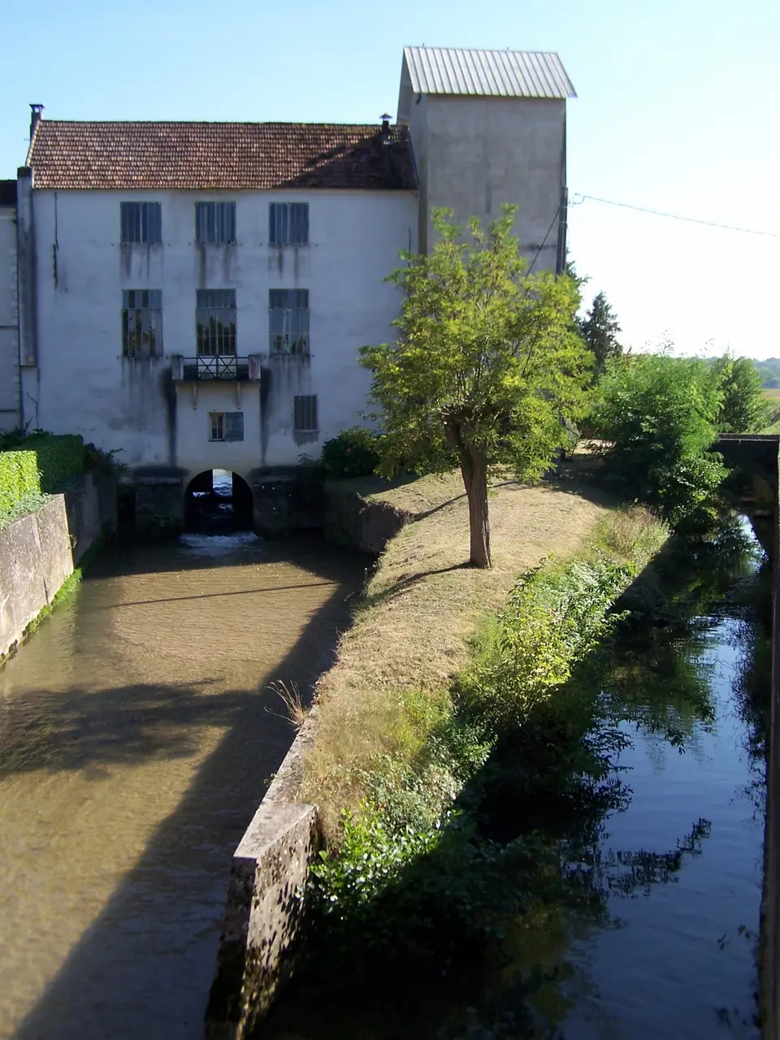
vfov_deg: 49.0
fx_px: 1142
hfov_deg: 37.7
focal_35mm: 38
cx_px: 390
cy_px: 520
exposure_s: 1/500
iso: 80
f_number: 2.8
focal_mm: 6.3
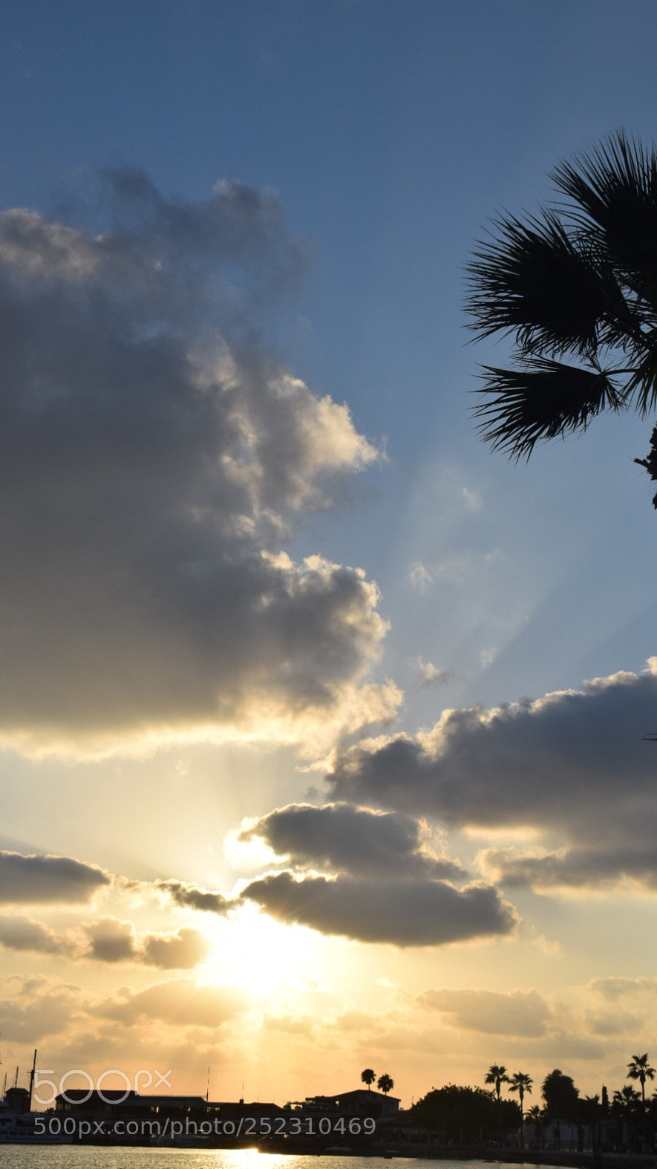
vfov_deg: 41.7
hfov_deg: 24.1
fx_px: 1535
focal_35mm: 50
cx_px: 383
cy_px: 590
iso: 200
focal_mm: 31
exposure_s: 1/640
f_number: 13
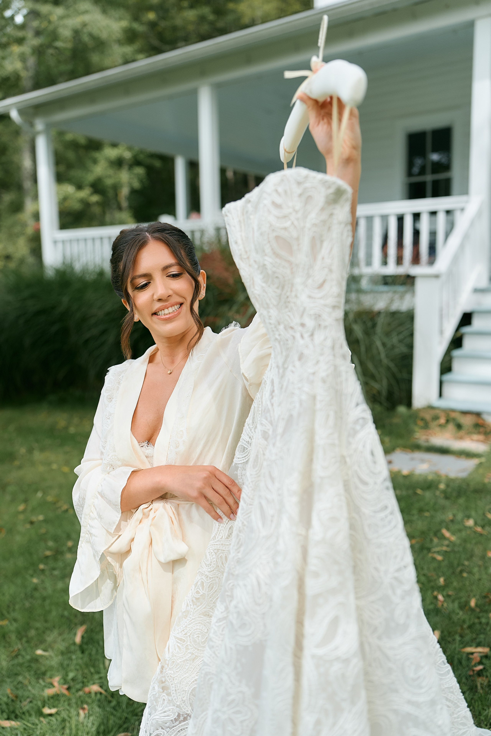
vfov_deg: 61.9
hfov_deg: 43.6
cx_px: 246
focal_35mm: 30
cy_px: 368
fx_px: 614
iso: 320
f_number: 2
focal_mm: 30
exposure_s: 1/4000
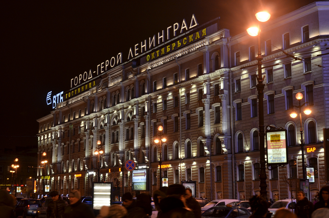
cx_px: 164
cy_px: 109
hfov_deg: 37.9
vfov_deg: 25.6
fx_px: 479
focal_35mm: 52
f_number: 6.3
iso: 320
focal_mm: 35
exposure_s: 1/30
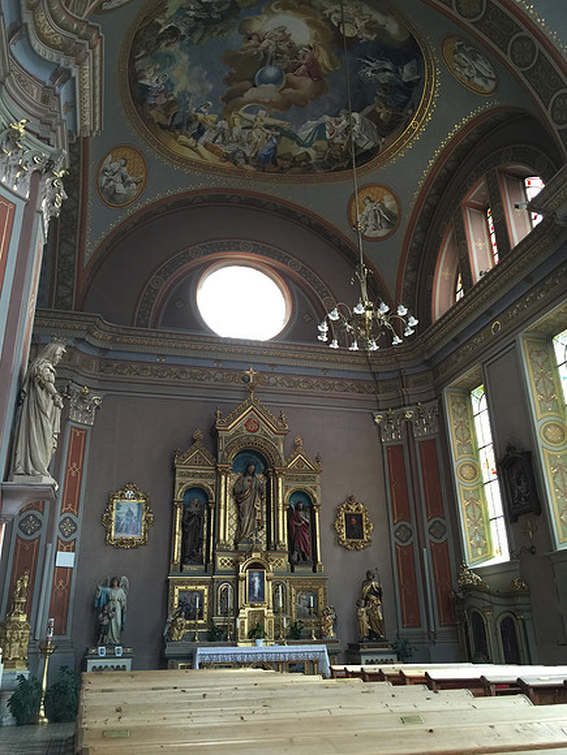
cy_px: 378
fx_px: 633
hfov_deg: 48.2
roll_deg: +1.2
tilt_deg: +22.9
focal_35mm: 29
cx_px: 284
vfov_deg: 61.7
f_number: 2.2
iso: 40
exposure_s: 1/15
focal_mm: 4.15
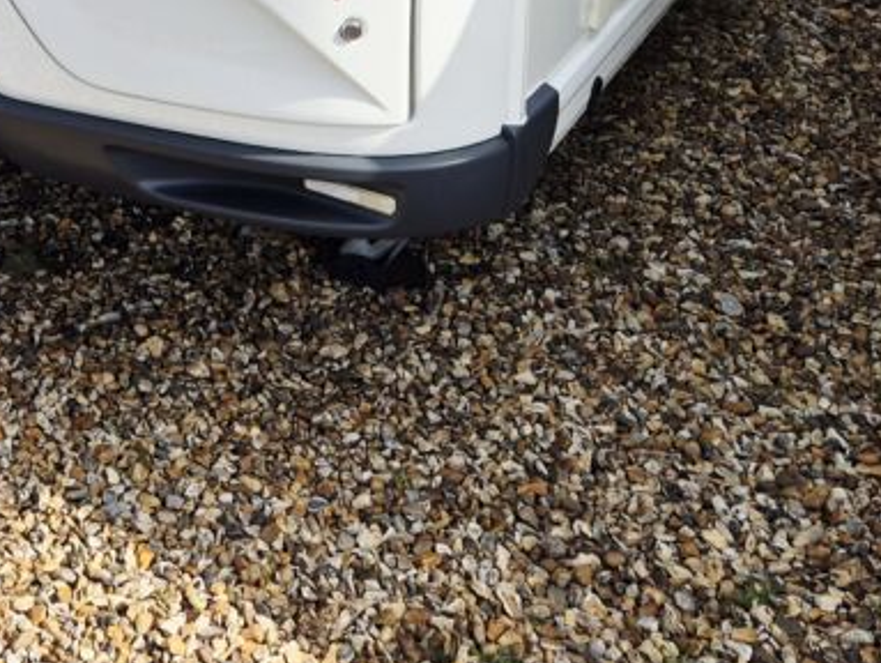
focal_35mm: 72
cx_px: 131
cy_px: -366
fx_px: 1834
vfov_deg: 18.0
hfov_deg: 26.3
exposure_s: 1/1667
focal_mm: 5.4
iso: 25
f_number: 1.8
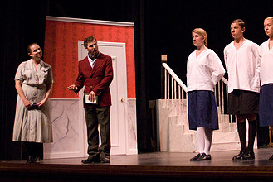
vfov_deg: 18.3
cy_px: 43
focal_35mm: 74
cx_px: 216
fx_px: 562
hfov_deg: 26.8
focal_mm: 28
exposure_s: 1/200
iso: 1600
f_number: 2.8
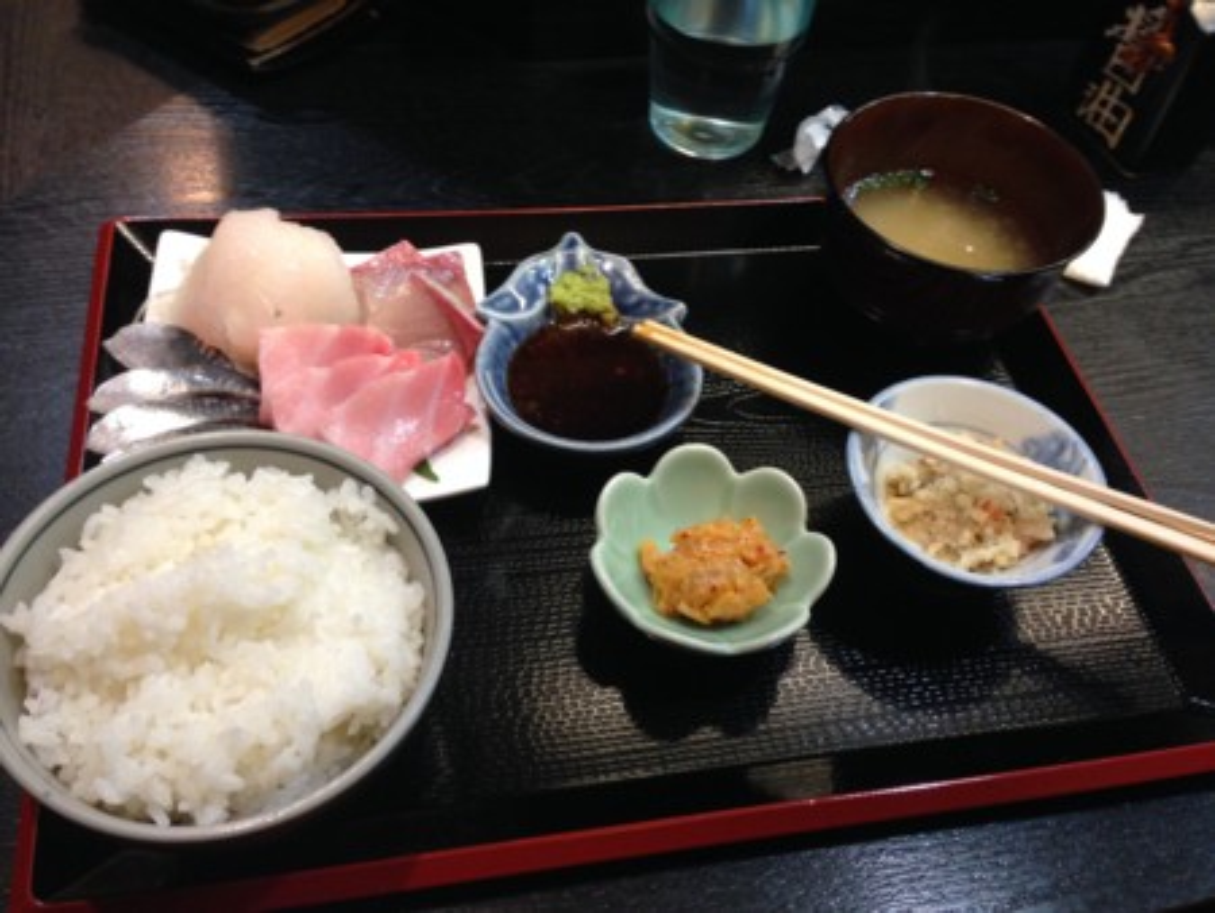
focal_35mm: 33
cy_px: 456
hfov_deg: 55.3
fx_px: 1159
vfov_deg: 43.0
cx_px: 608
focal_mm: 4.12
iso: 200
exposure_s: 1/20
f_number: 2.4
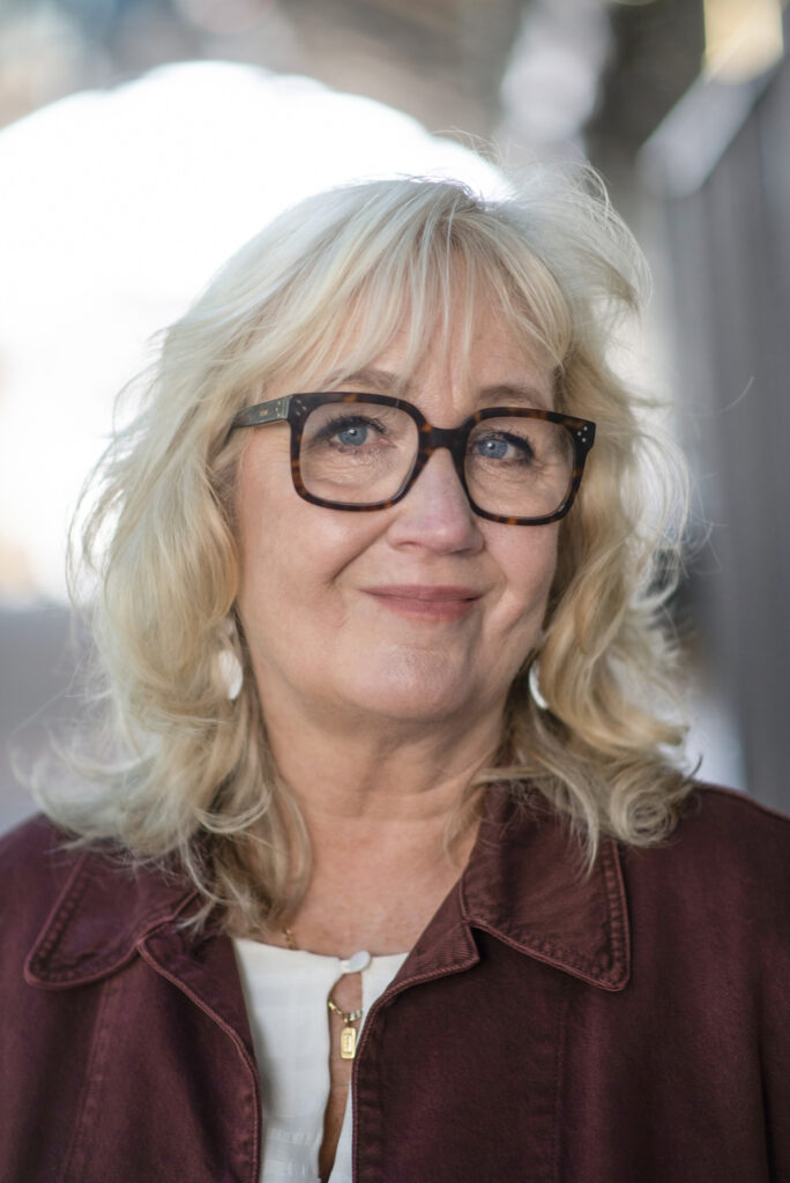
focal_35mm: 85
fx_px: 2794
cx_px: 395
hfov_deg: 16.1
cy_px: 592
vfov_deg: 23.9
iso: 400
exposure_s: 1/640
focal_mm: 85
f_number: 1.8
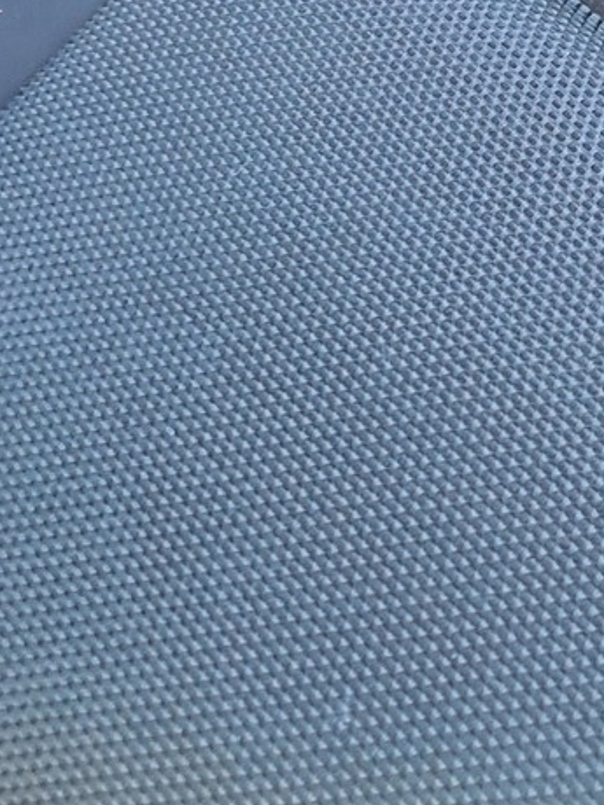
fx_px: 2024
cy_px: -9
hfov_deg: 15.5
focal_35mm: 87
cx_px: 933
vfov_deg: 21.7
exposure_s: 1/60
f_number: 1.8
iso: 250
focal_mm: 4.65
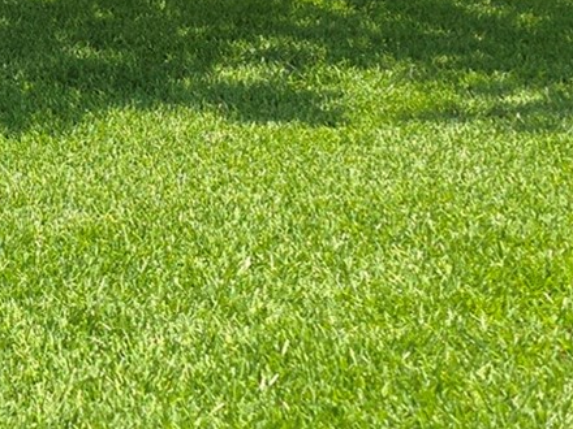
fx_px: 1771
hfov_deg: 16.6
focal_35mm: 107
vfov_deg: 12.8
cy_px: -296
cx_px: -313
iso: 12
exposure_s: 1/389
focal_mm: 6.3
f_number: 1.7
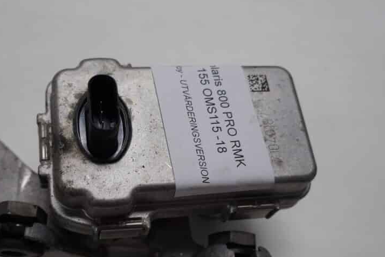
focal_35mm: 43
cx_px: 141
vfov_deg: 31.0
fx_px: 460
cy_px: 169
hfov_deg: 45.0
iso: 100
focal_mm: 20
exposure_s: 1/60
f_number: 4.5
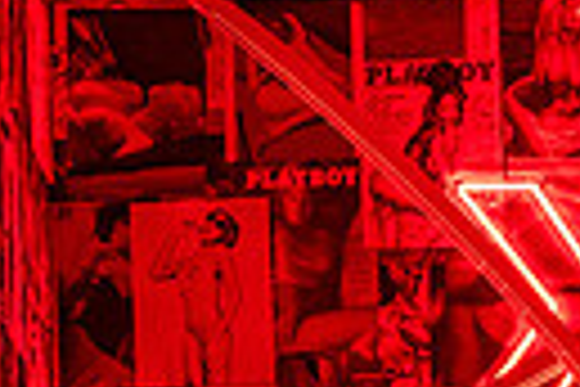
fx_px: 2803
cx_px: 504
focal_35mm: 174
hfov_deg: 11.7
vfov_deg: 7.4
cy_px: 950
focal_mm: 50
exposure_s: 1/250
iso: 1250
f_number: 1.6
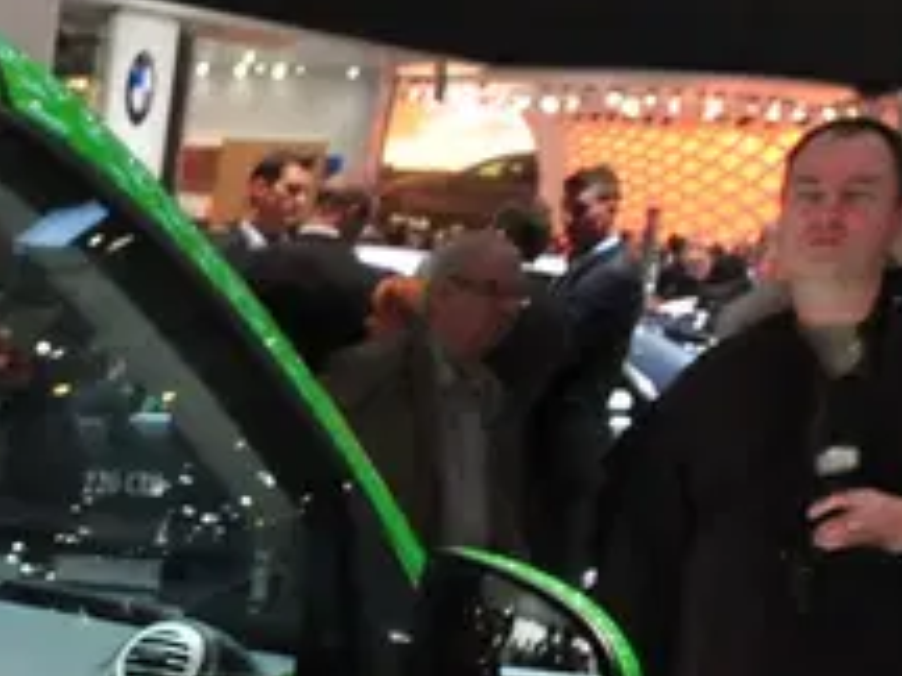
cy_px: 1291
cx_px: -1107
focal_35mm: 128
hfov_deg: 12.7
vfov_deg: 10.7
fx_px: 3335
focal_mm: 16
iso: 800
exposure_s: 1/125
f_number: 8
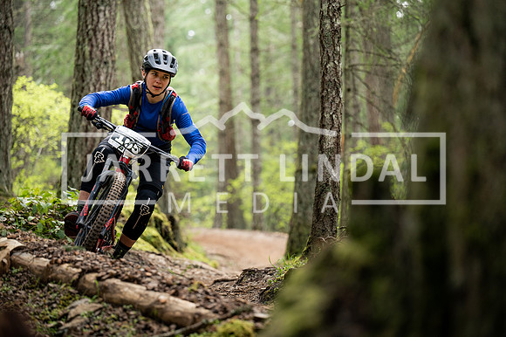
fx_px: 1756
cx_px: 253
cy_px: 168
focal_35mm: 125
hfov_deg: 16.4
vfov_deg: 11.0
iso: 1250
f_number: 3.2
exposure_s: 1/1250
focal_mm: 125
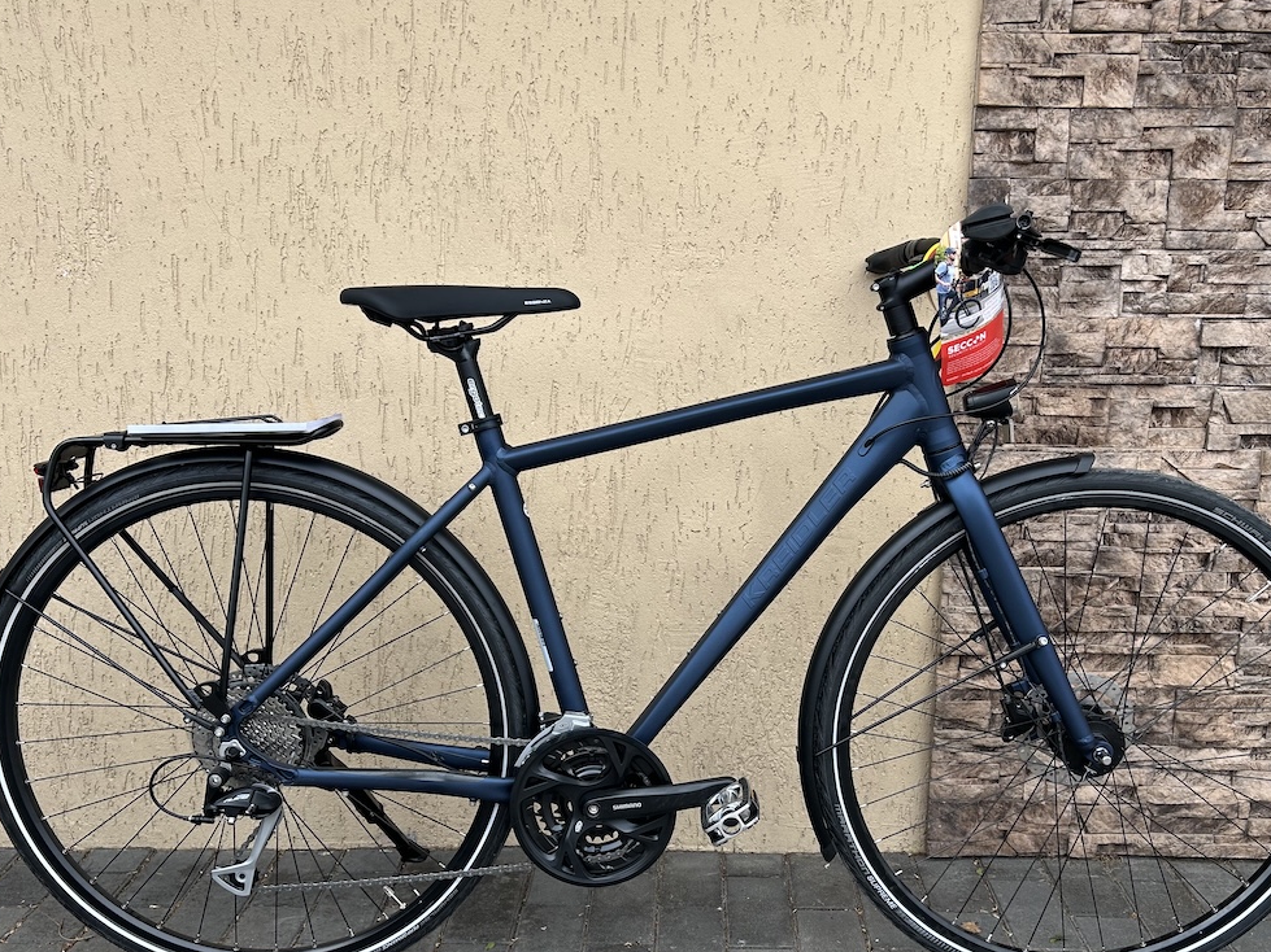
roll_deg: -0.7
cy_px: 569
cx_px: 687
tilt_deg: -13.5
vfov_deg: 41.6
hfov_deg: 53.9
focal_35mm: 34
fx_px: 1248
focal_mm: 5.7
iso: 50
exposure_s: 1/1089
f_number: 1.5
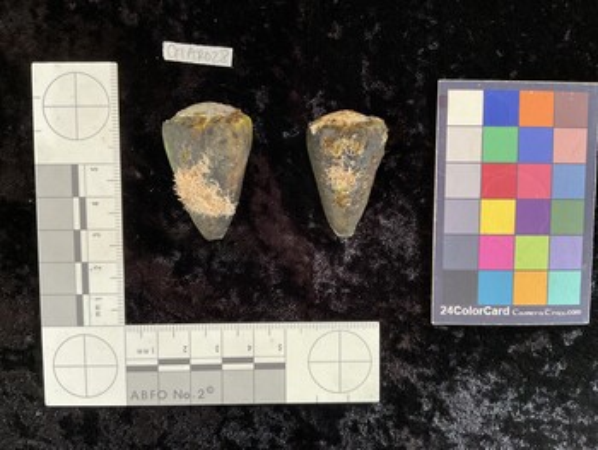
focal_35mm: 29
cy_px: 225
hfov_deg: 61.6
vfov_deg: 48.3
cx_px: 299
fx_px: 501
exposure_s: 1/60
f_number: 1.8
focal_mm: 3
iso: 160
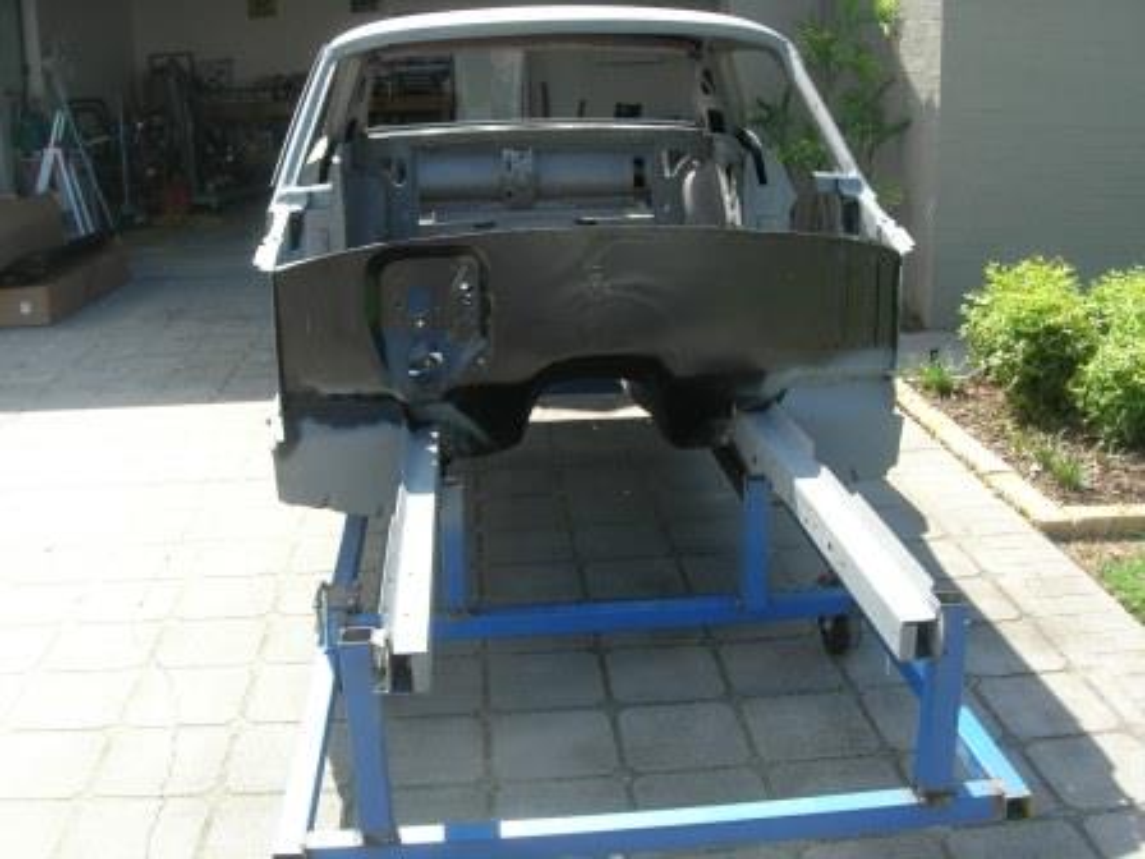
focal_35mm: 38
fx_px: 1257
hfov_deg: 49.0
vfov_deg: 37.7
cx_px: 572
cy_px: 430
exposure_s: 1/208
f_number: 4.8
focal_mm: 7.8
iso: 64
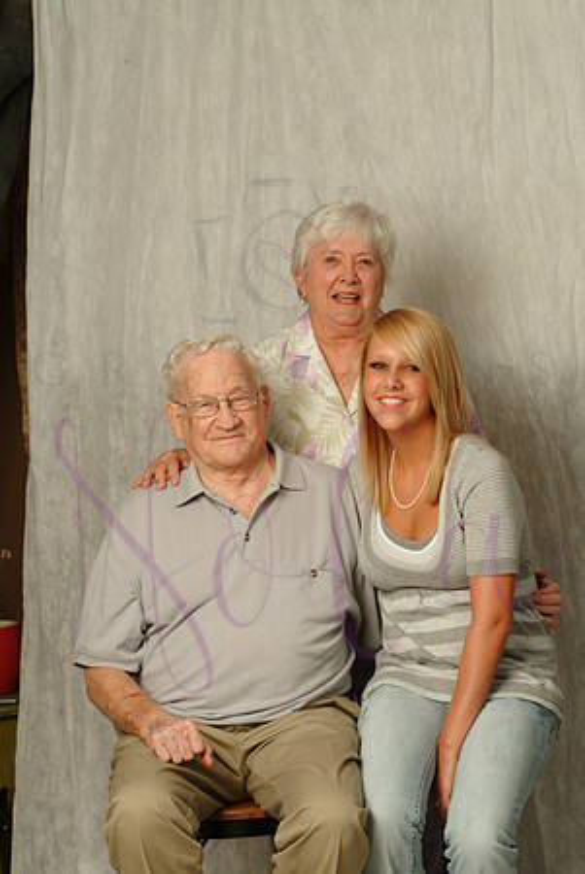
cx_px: 292
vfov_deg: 17.3
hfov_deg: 11.6
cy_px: 437
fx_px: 2882
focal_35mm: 118
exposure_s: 1/125
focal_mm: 79
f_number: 11
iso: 400
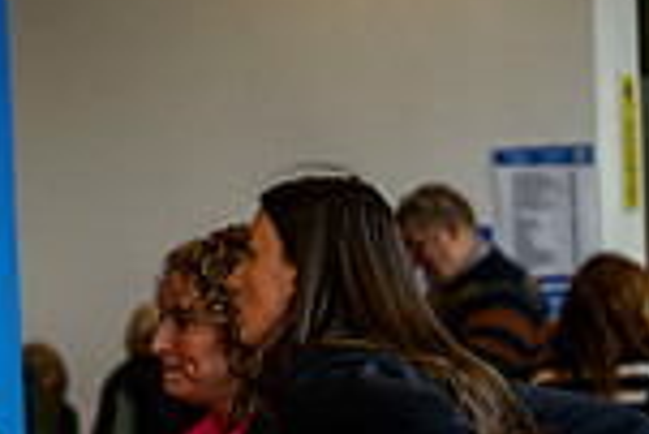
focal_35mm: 276
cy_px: 522
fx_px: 4980
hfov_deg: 7.2
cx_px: -589
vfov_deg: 5.0
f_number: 3.2
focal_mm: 72
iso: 1600
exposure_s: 1/640
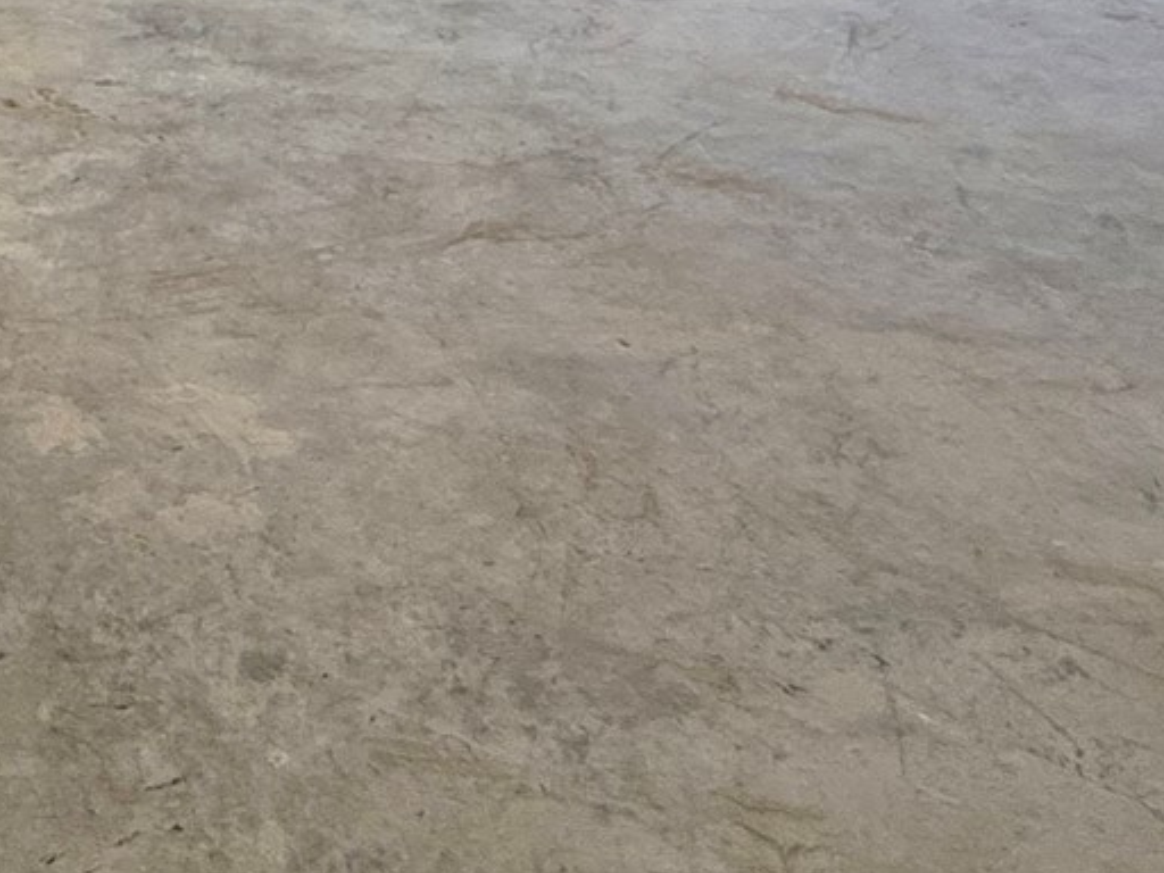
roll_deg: +2.3
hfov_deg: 28.8
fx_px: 1883
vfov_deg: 19.7
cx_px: -305
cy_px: -680
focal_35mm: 56
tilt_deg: +1.5
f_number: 2.2
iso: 160
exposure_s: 1/99
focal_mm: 2.22
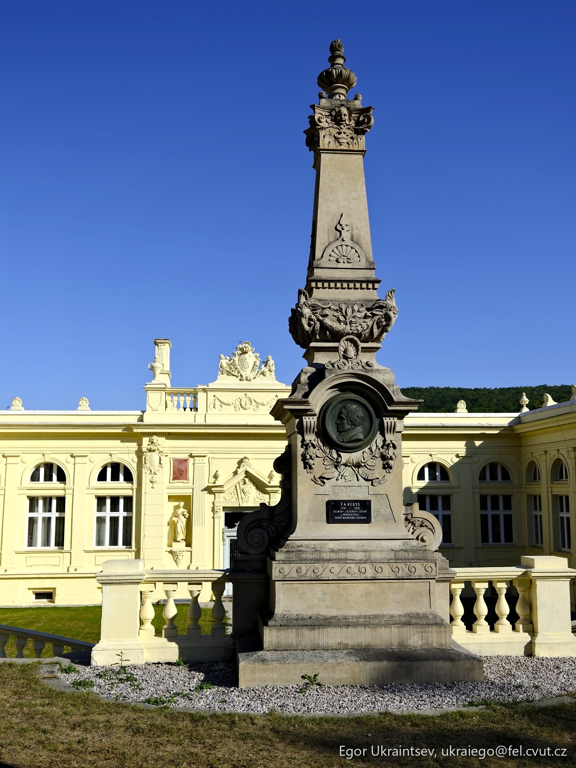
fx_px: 754
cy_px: 384
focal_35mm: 34
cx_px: 288
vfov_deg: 54.0
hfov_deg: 41.8
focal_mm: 43.3
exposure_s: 1/680
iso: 125
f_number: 5.6
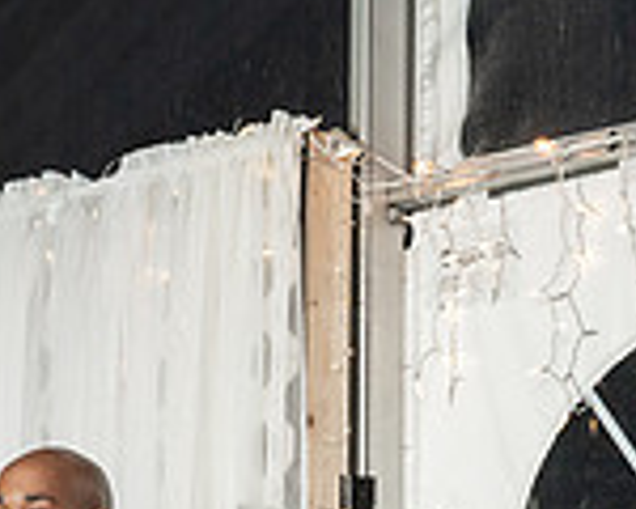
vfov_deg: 9.9
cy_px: 778
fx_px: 2842
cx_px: 586
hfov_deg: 12.7
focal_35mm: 151
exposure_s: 1/200
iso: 1600
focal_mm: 41
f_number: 5.6
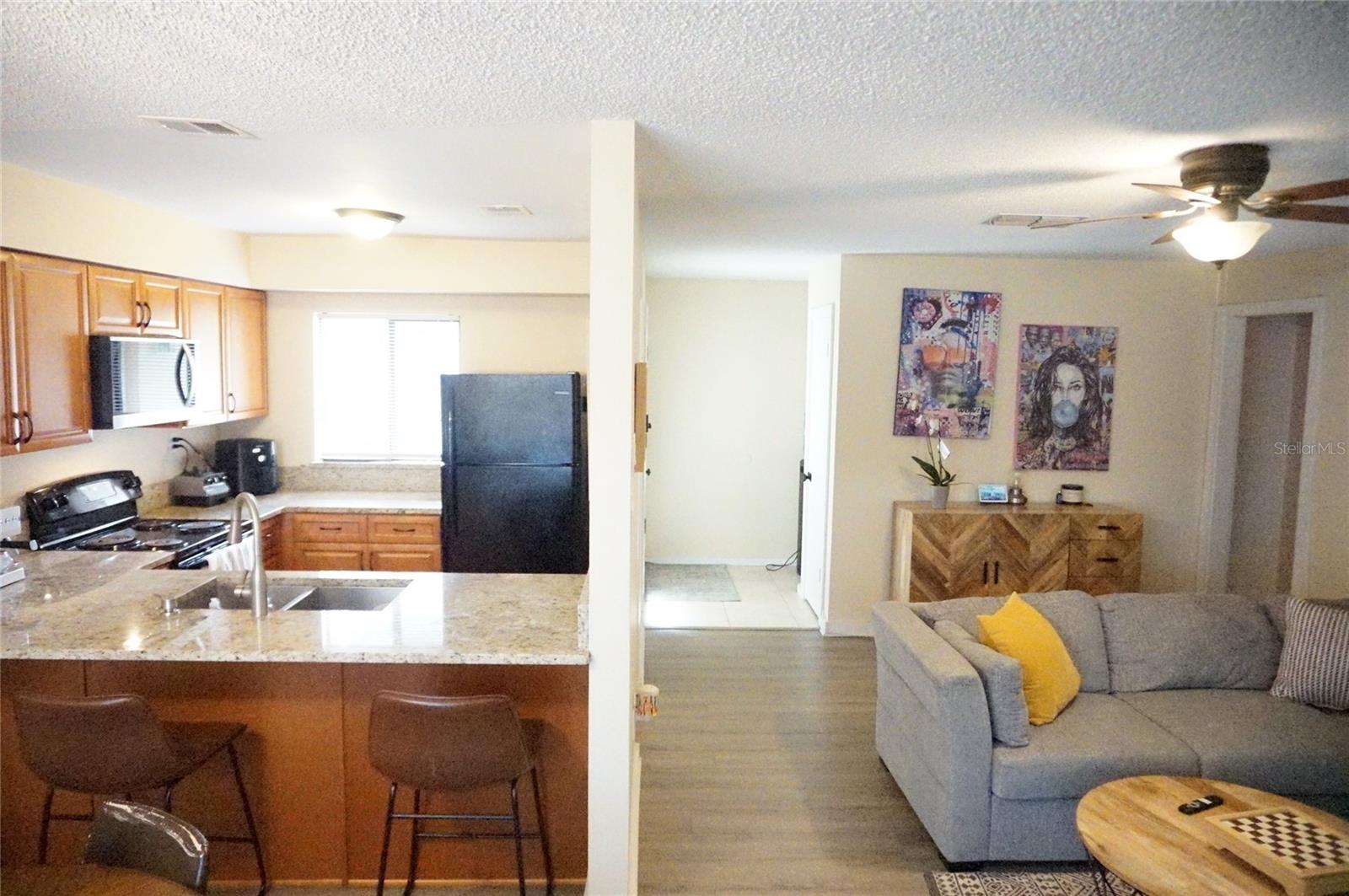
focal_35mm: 24
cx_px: 674
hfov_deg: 73.8
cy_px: 448
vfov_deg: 53.0
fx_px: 898
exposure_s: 1/400
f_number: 3.5
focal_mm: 16
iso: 25600
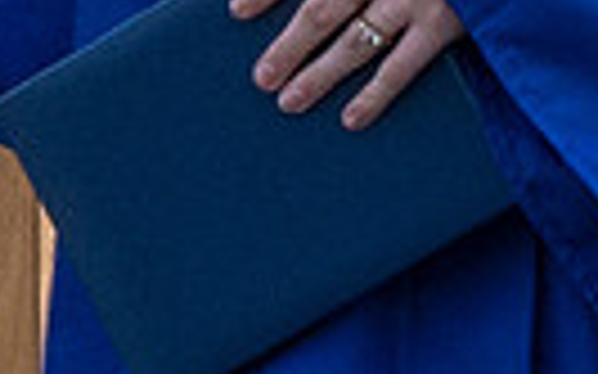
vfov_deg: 0.9
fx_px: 23051
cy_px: -520
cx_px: -913
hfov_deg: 1.5
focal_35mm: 1415
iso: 200
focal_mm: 70
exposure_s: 1/250
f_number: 13
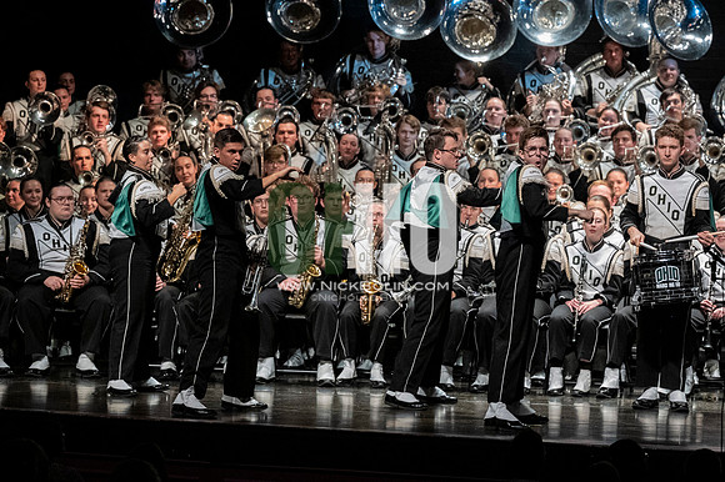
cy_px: 241
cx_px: 362
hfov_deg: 9.8
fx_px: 4227
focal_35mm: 210
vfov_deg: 6.5
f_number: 4
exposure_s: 1/500
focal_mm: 140
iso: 4000
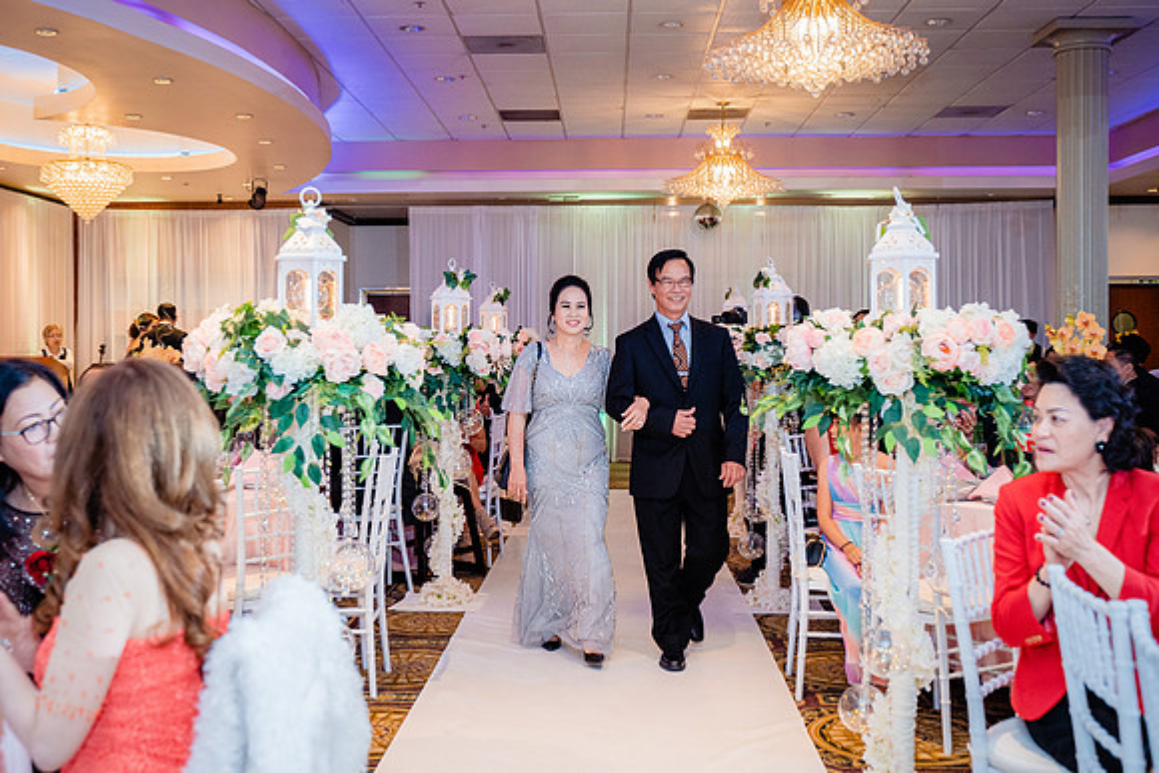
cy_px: 346
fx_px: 1356
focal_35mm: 42
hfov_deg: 46.3
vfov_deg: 31.8
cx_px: 561
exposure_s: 1/160
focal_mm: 38
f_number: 3.5
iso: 1600
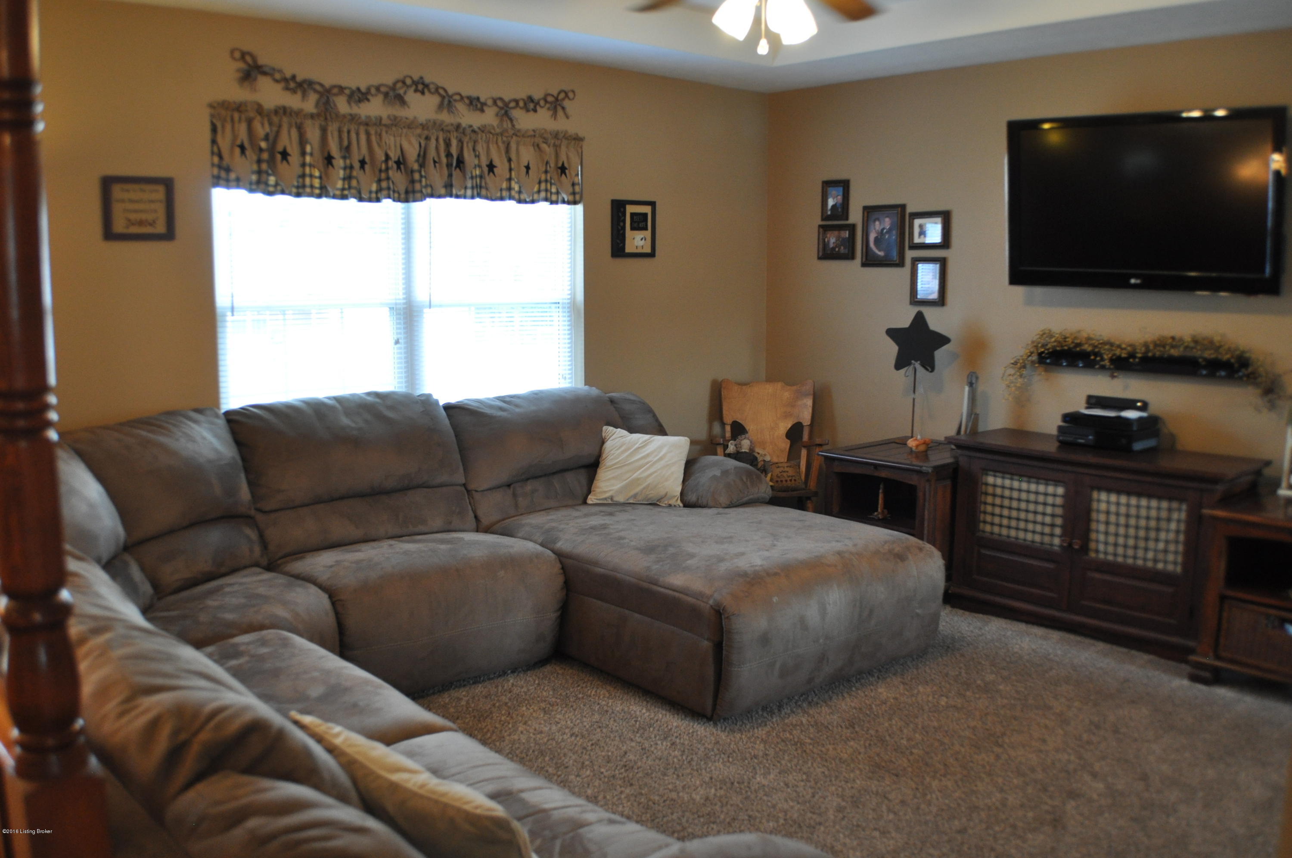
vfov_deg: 34.1
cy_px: 429
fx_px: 1398
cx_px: 646
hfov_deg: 49.6
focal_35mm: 39
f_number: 4.2
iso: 800
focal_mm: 26
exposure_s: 1/50
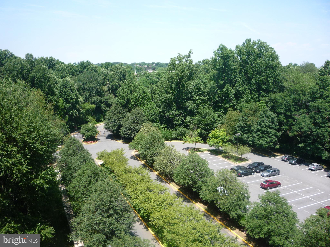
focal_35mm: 30
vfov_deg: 46.8
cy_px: 124
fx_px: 286
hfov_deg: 60.0
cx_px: 165
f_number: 4
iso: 100
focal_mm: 5.2
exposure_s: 1/320
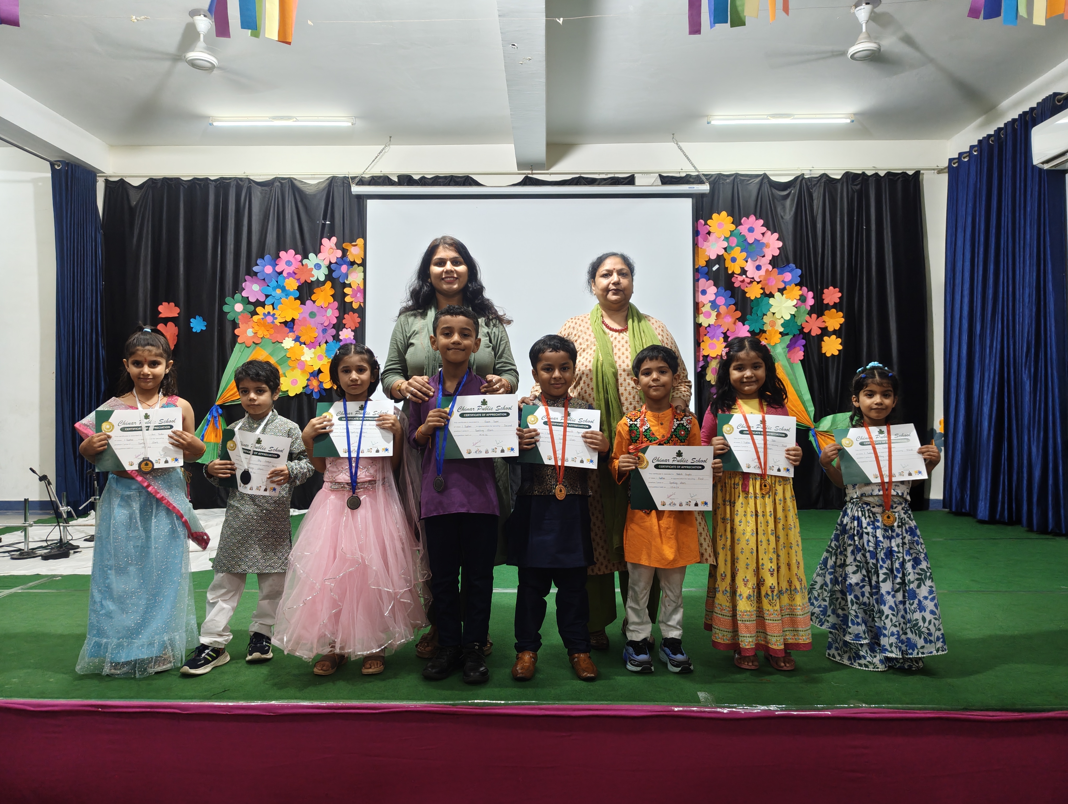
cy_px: 402
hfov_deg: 71.5
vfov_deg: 56.9
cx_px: 534
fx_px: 742
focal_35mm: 24
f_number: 1.88
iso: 309
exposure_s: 1/50
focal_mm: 5.56
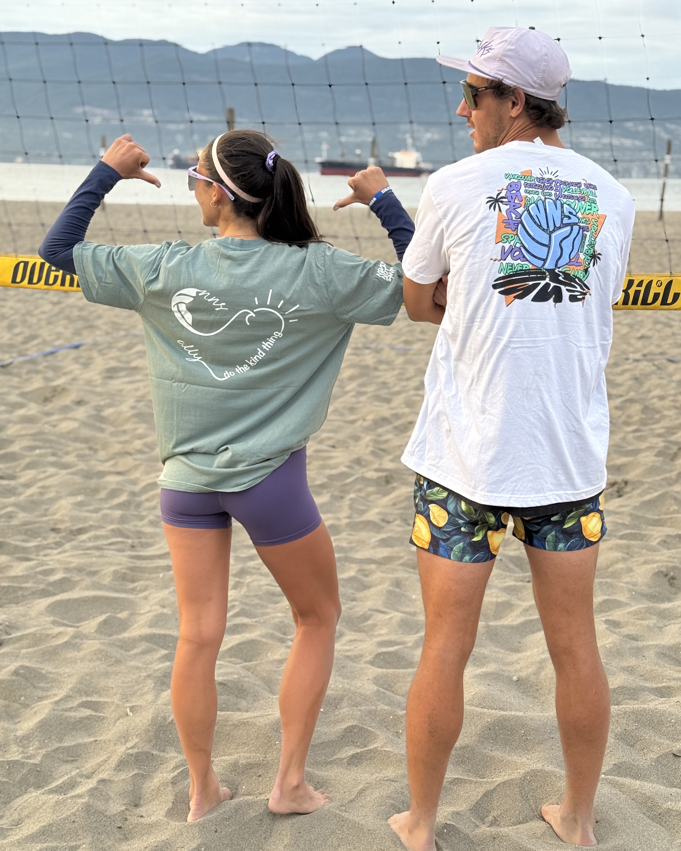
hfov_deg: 29.7
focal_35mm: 51
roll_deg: -1.4
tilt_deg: -10.2
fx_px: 1285
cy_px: 433
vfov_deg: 36.7
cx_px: 344
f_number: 1.78
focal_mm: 6.76
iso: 80
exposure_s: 1/168
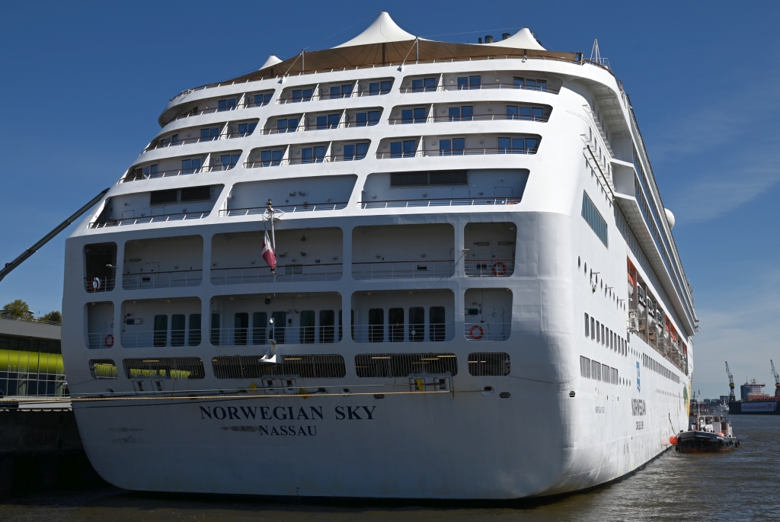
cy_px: 261
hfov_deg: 48.4
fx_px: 868
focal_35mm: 40
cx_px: 390
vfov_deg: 33.5
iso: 100
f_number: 8
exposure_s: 1/500
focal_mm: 40
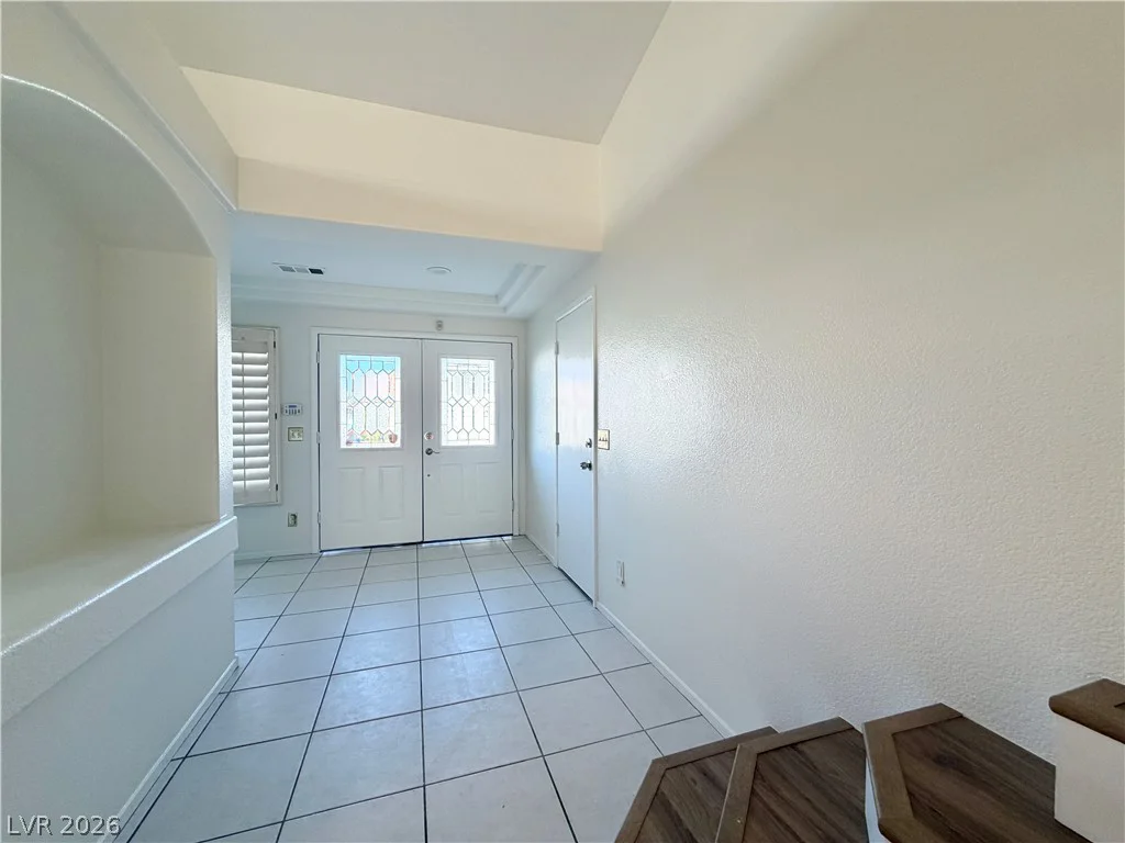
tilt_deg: -0.6
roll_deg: +0.4
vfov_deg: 85.7
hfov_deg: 102.1
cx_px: 562
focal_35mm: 14
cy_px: 422
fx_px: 455
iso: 125
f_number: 2.2
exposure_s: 1/120
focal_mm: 2.22
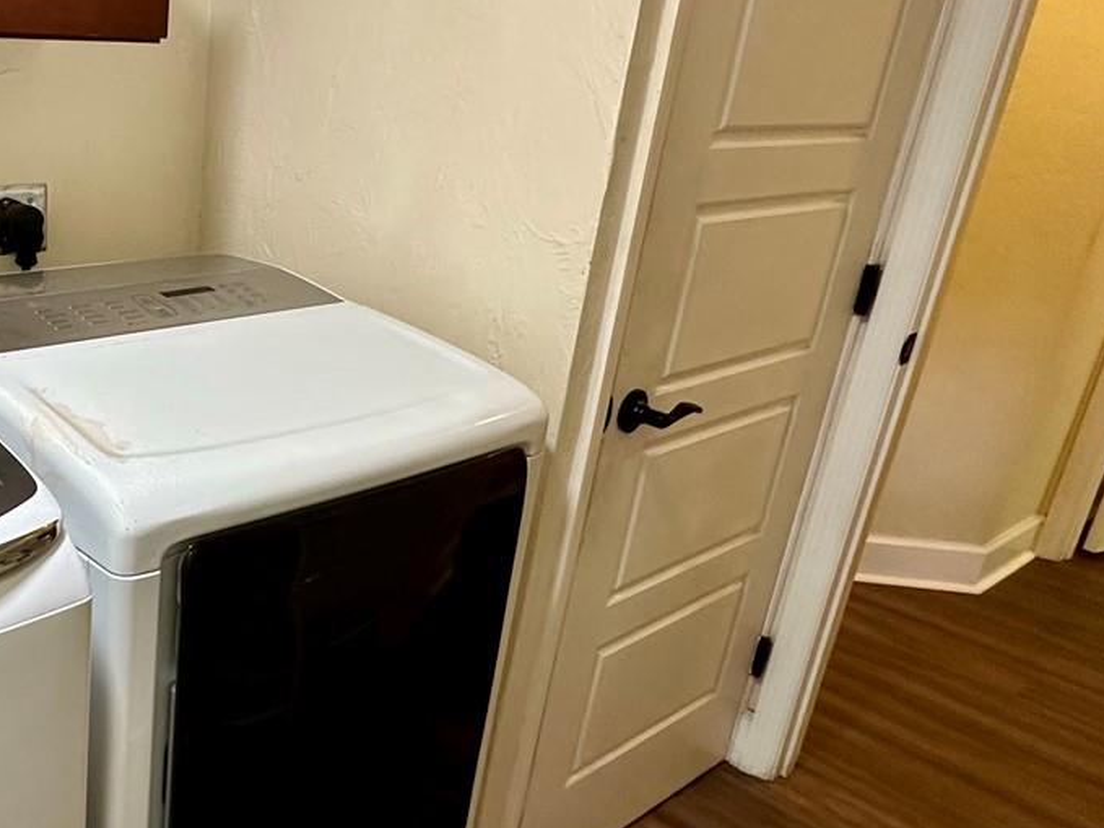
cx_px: 124
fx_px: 1052
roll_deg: -2.2
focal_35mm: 33
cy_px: 439
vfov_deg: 42.9
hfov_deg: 49.7
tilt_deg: -20.6
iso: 250
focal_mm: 2.22
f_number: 2.2
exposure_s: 1/60
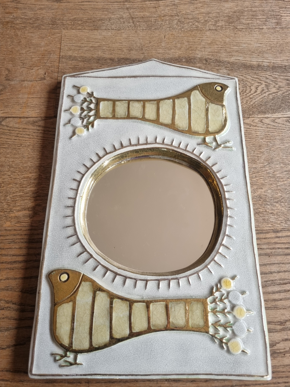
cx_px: 145
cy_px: 194
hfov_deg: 53.1
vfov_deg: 67.3
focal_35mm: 26
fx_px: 290
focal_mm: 5.4
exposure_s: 1/100
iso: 250
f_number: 1.8
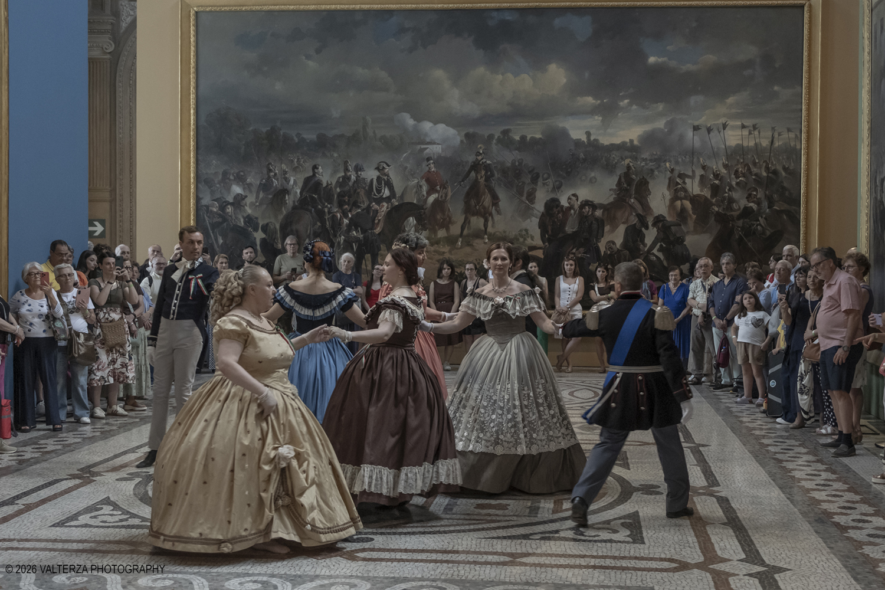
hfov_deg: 47.4
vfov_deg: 32.6
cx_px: 442
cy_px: 295
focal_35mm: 41
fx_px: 1008
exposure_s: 1/125
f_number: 4
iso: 2500
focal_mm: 27.5
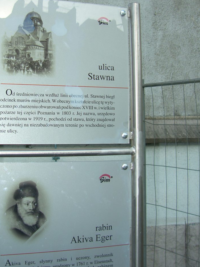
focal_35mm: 40
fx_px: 308
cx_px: 82
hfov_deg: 35.9
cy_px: 110
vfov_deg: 46.6
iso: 50
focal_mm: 7.4
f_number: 2.2
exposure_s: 1/800
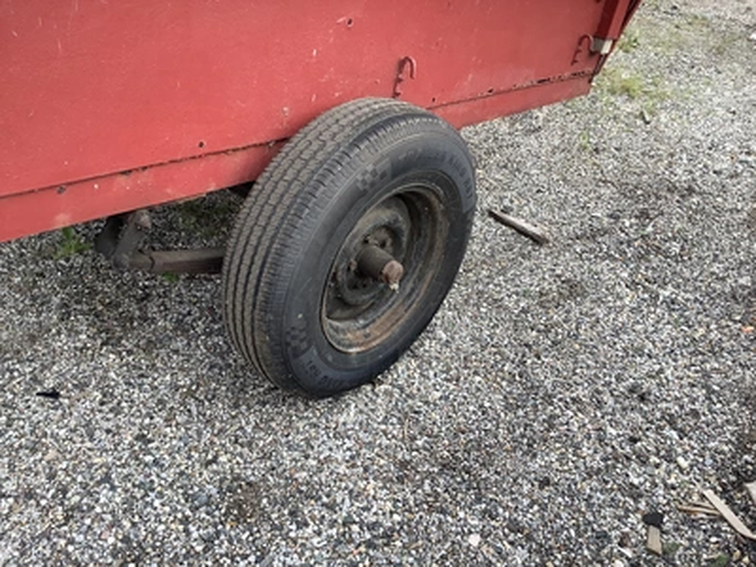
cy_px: 284
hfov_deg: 58.4
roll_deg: -6.3
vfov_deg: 45.4
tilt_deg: -38.1
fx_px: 677
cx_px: 378
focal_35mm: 31
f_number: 2.4
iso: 32
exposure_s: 1/120
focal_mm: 3.3
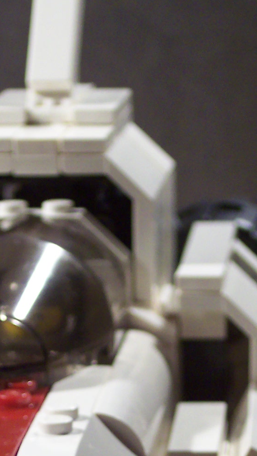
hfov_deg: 5.6
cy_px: 444
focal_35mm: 216
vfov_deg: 9.9
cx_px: 94
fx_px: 2616
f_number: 3.8
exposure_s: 1/30
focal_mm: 16
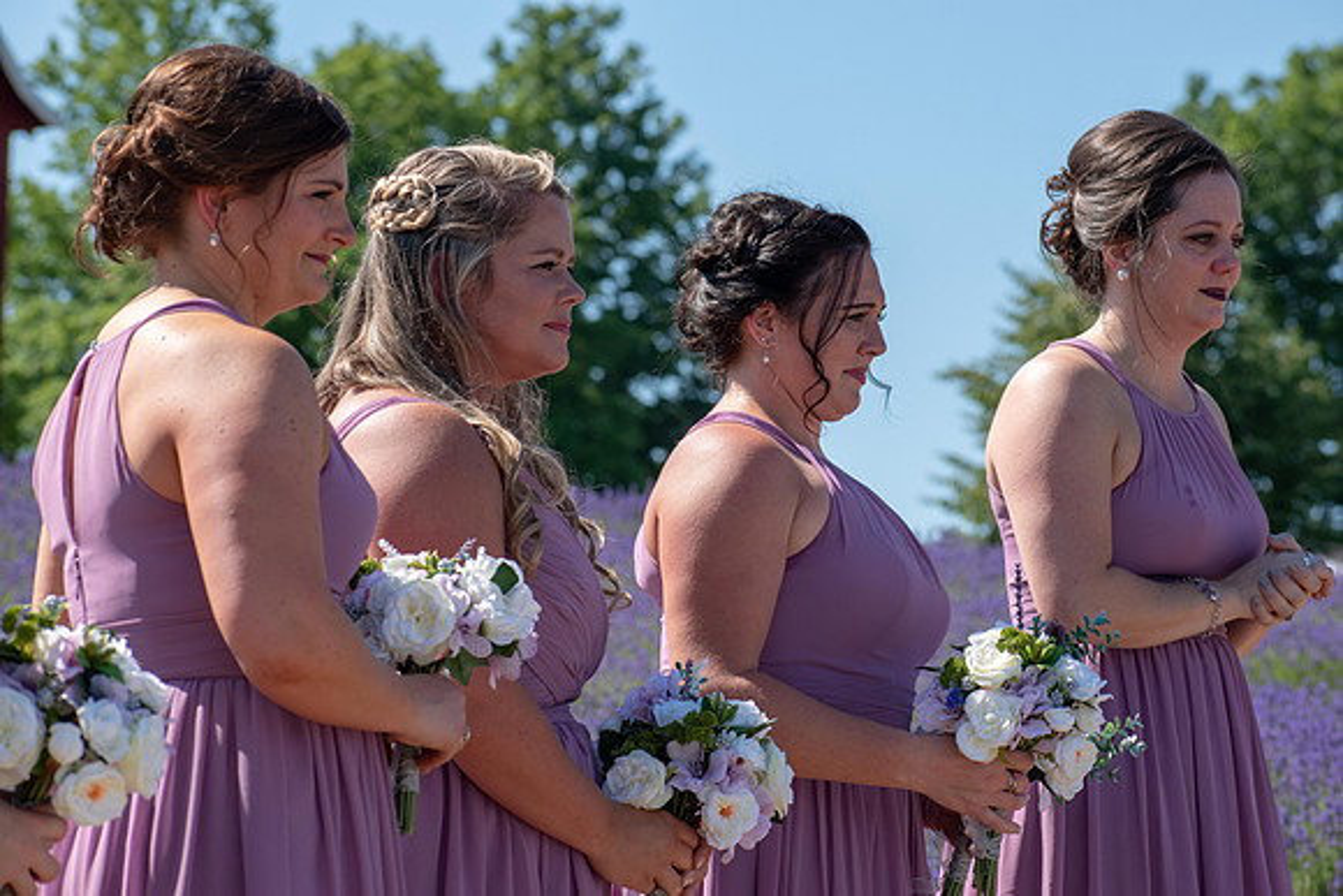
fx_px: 6157
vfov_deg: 8.3
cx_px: 672
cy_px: 448
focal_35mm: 165
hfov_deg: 12.4
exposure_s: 1/800
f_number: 7.1
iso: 200
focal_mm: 110
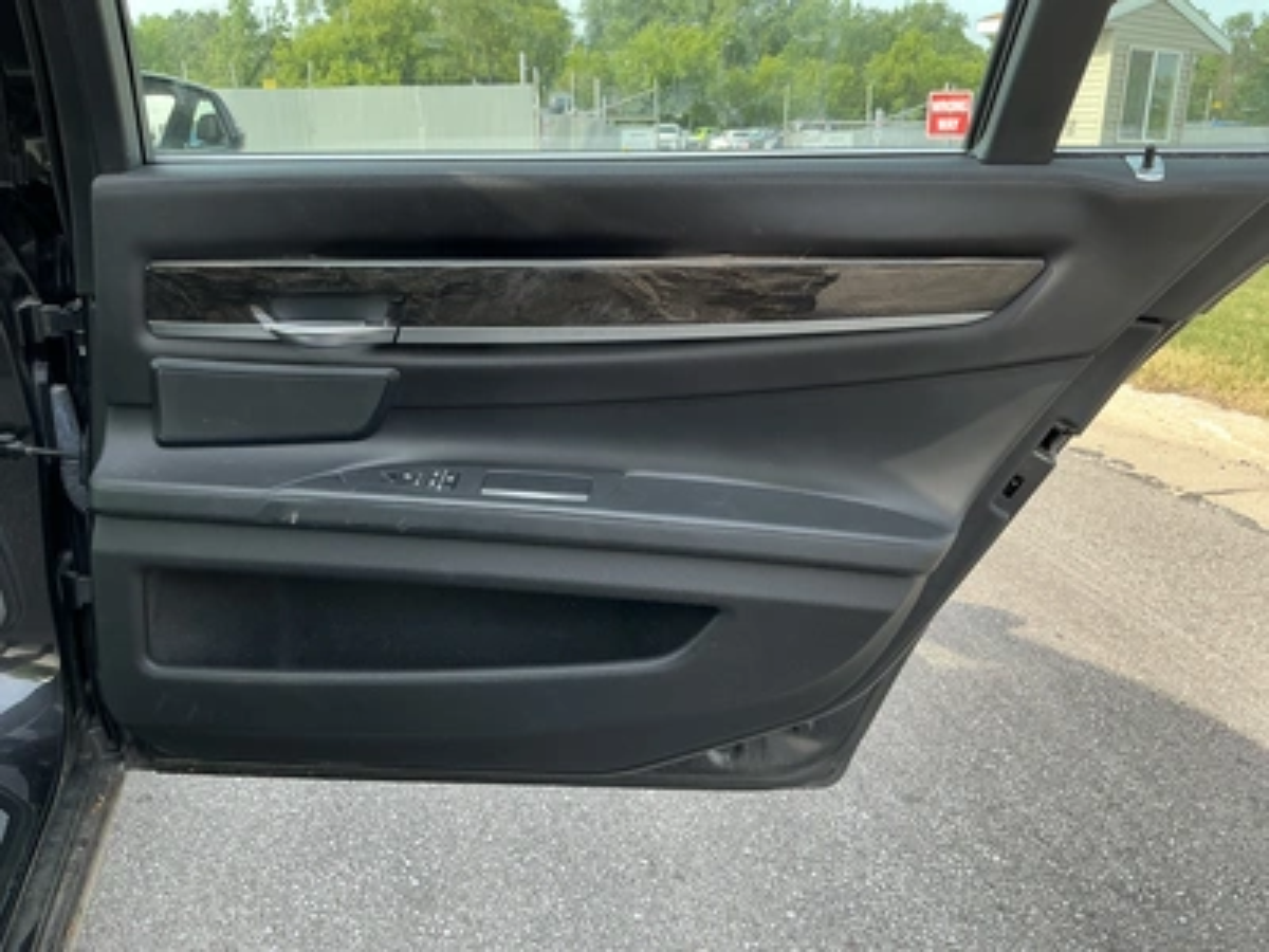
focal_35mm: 28
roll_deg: +0.5
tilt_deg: -16.5
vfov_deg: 49.7
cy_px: 476
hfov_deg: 63.4
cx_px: 634
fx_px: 1026
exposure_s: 1/185
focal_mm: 3
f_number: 1.8
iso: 20
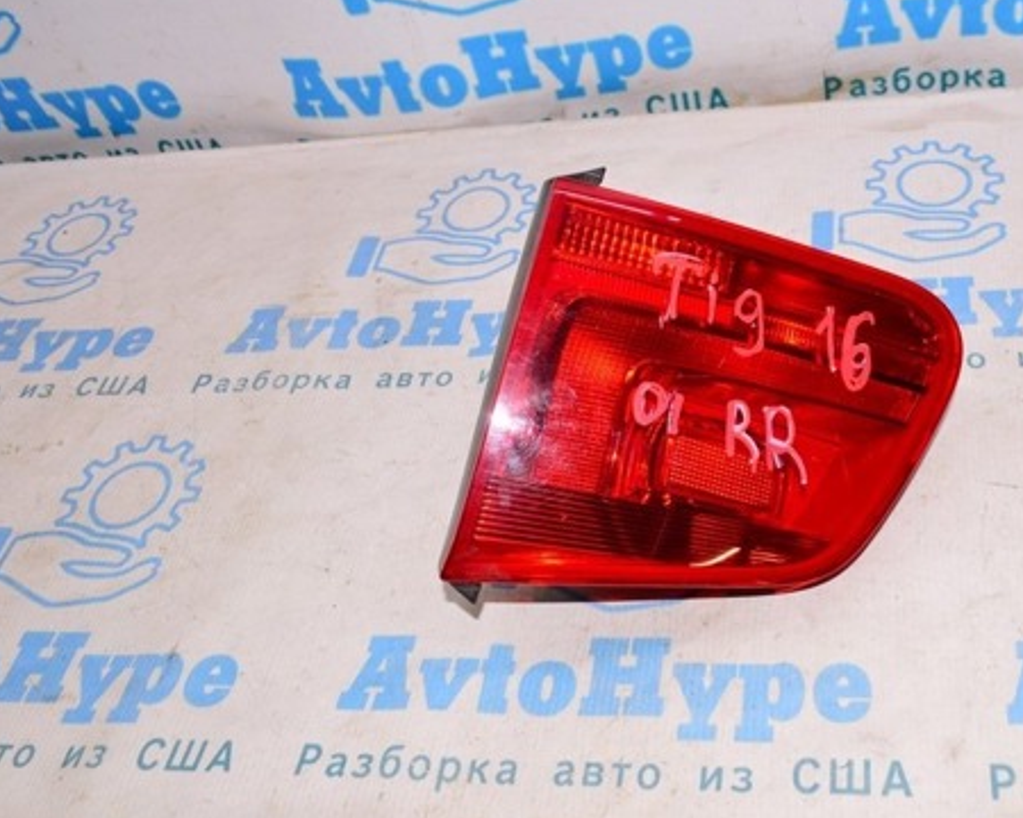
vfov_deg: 41.1
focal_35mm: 36
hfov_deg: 49.4
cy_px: 378
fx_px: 1090
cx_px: 684
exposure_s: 1/200
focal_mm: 18
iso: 1600
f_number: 8
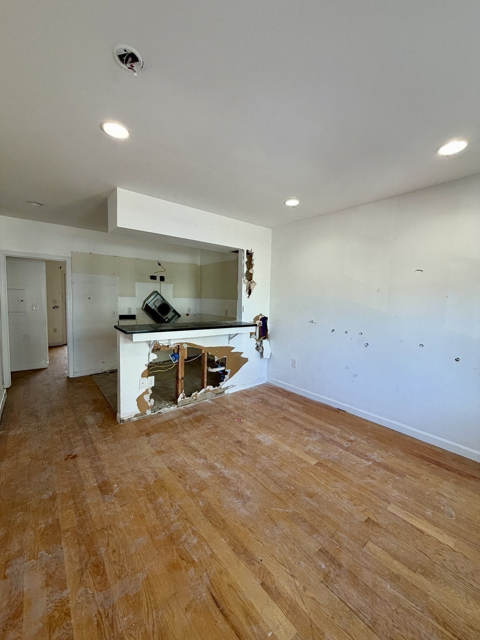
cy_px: 320
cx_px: 240
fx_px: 259
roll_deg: -2.1
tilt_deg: -5.2
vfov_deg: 102.1
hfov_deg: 85.7
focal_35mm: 14
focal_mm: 2.22
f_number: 2.2
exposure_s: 1/120
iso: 250
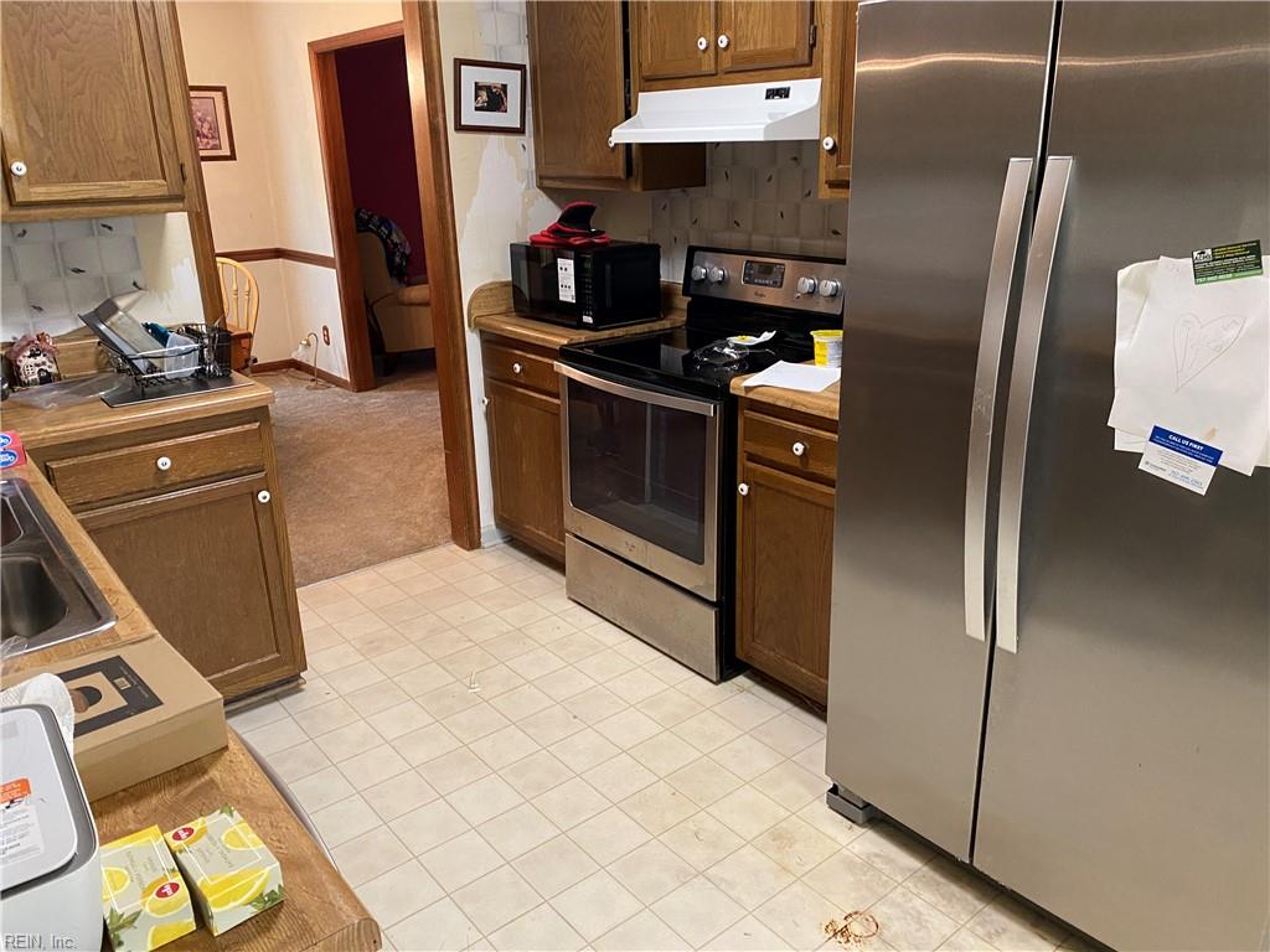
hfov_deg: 67.3
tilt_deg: -15.4
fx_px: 954
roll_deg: +2.4
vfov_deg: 53.1
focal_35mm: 26
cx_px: 635
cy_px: 476
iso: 250
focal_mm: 4.25
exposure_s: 1/60
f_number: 1.8
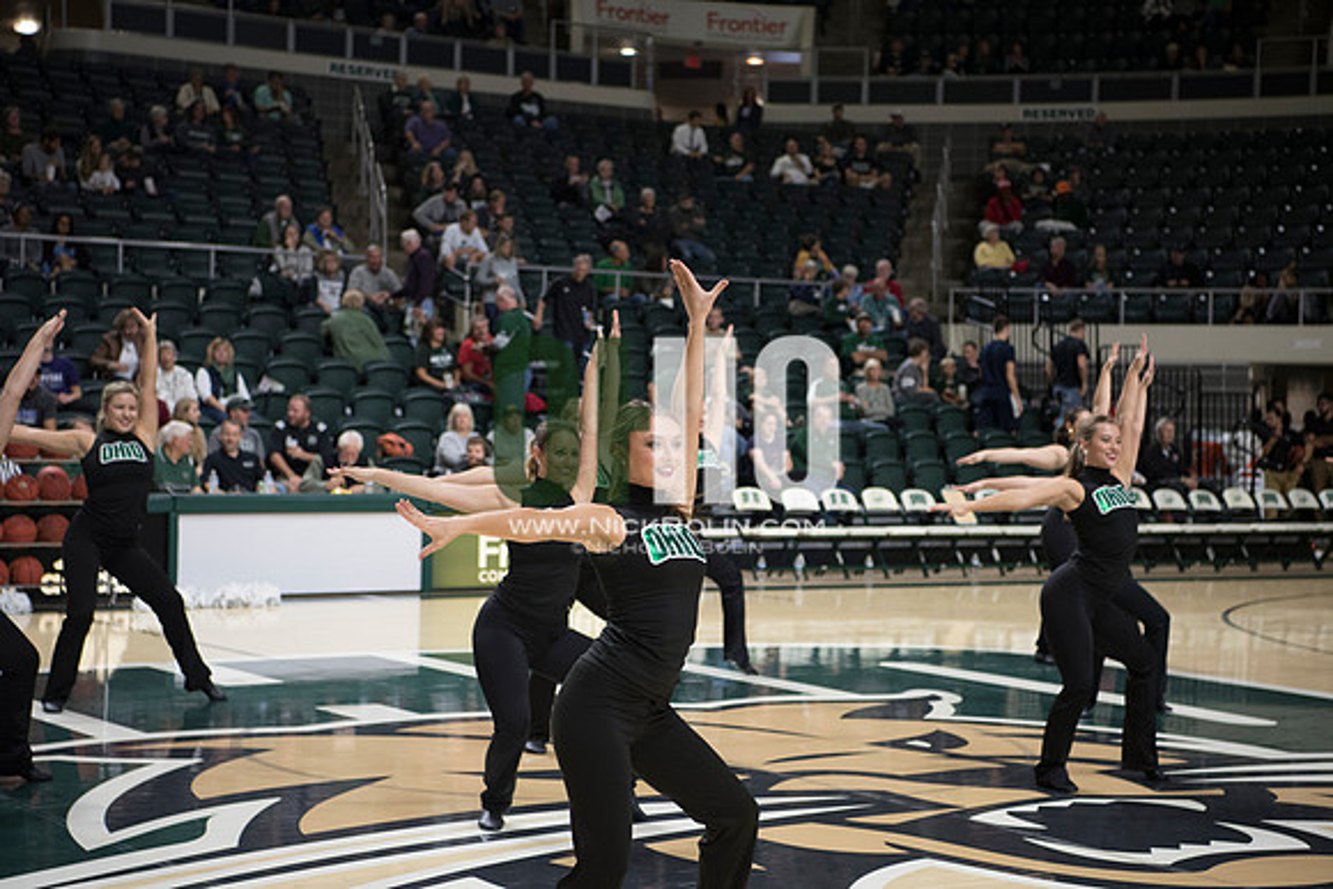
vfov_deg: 19.5
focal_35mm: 70
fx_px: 2592
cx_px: 666
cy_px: 444
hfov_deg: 28.8
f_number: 3.5
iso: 2000
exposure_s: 1/500
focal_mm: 70
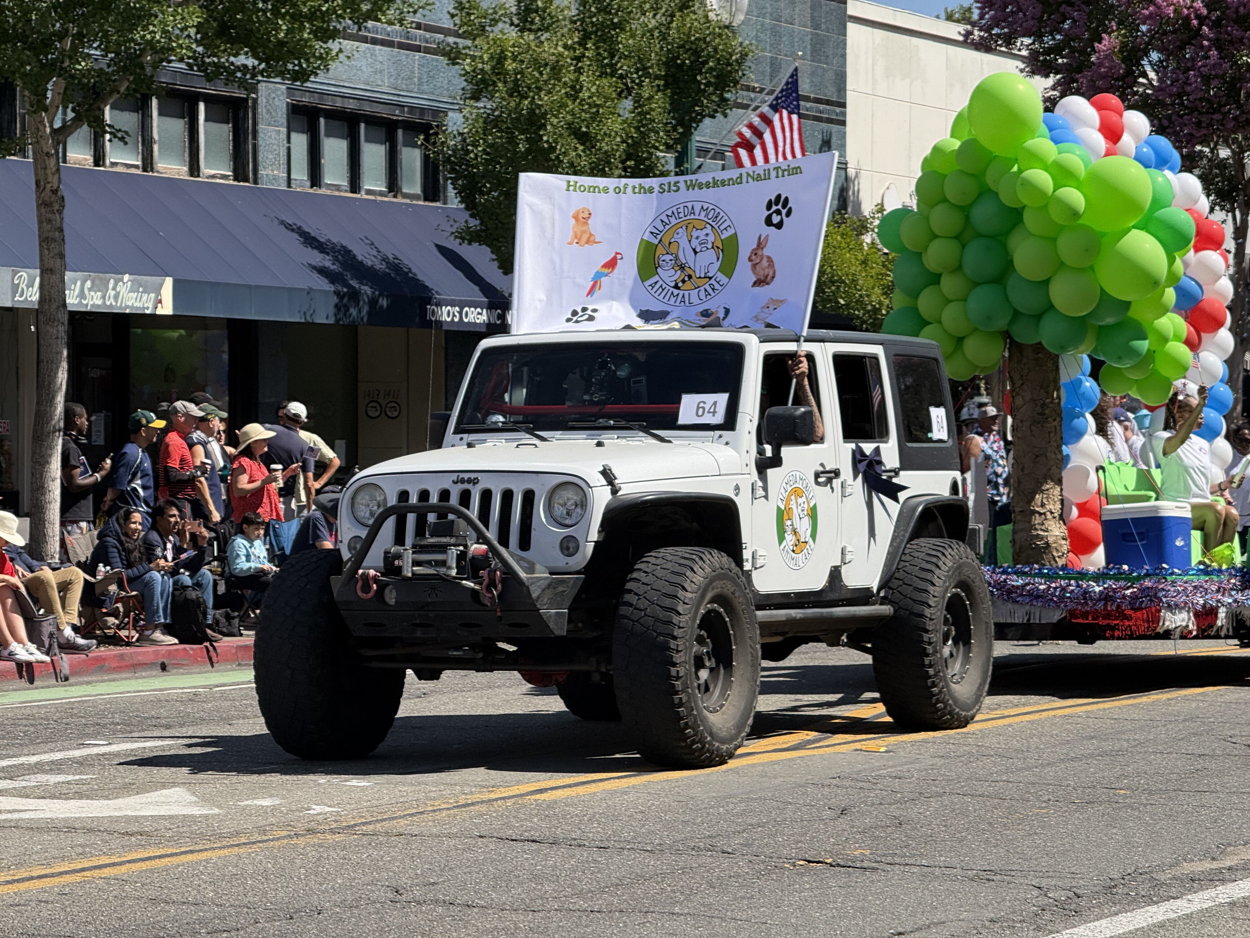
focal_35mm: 120
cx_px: 625
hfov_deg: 16.4
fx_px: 4333
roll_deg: -0.5
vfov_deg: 12.3
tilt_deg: -1.0
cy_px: 469
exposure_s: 1/1368
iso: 50
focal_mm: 15.66
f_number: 2.8
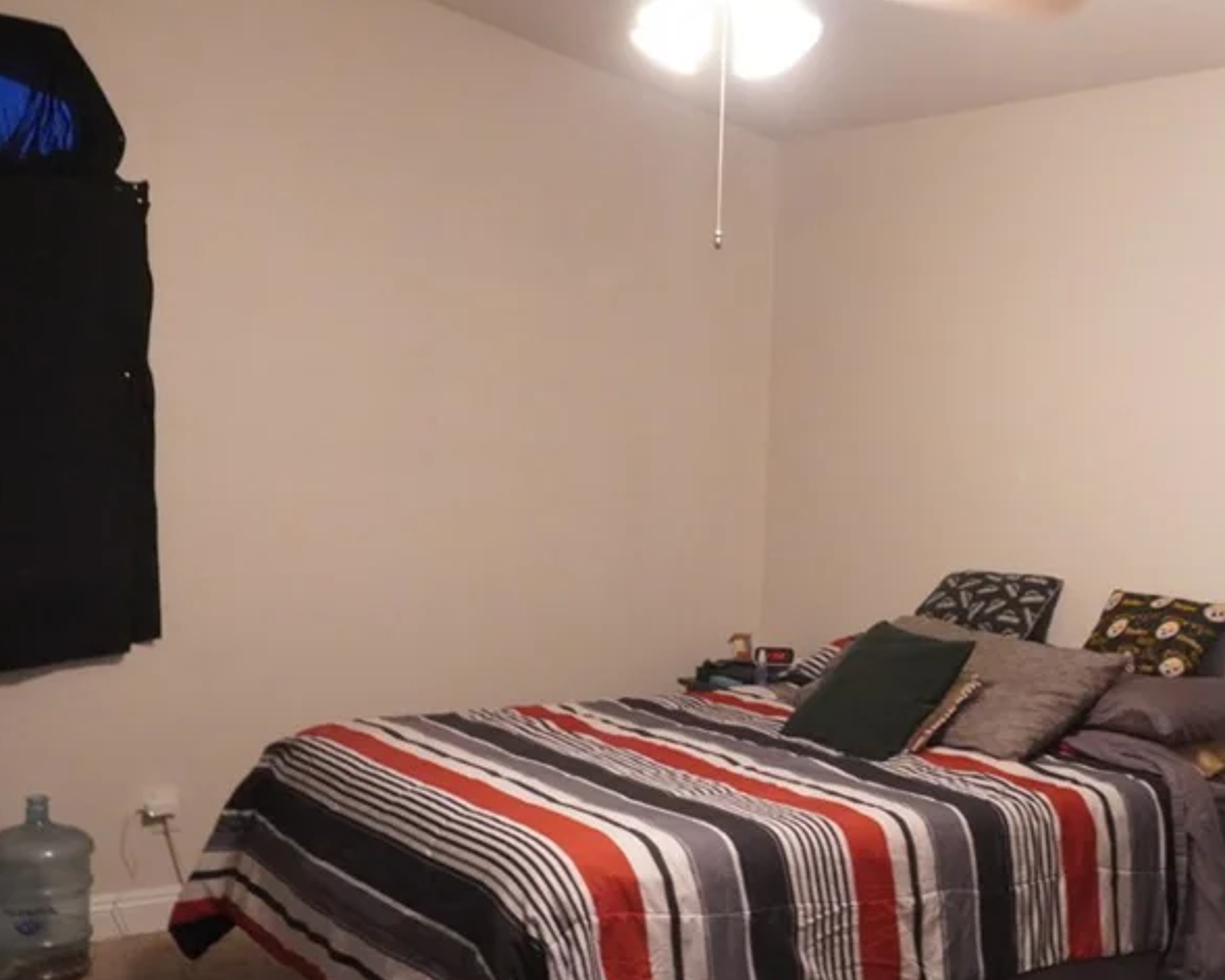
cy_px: 553
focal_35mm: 49
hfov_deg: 37.2
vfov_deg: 30.8
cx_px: 901
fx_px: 1776
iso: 5000
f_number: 10
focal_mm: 20
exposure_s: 1/30
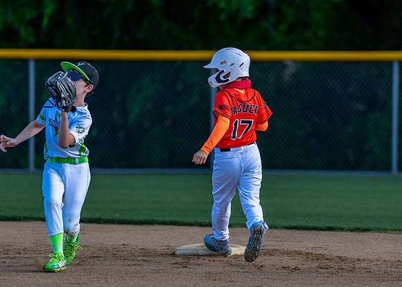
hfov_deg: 5.3
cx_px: 237
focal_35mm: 383
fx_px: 4377
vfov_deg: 3.8
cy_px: 132
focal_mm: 200
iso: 160
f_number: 2.8
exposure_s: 1/2000
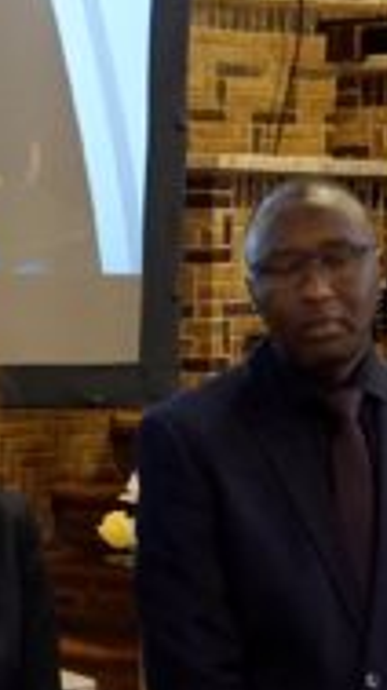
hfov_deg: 7.2
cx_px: -208
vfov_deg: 13.0
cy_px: 455
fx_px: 3017
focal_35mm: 165
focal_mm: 10.59
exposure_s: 1/30
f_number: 2.8
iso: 640
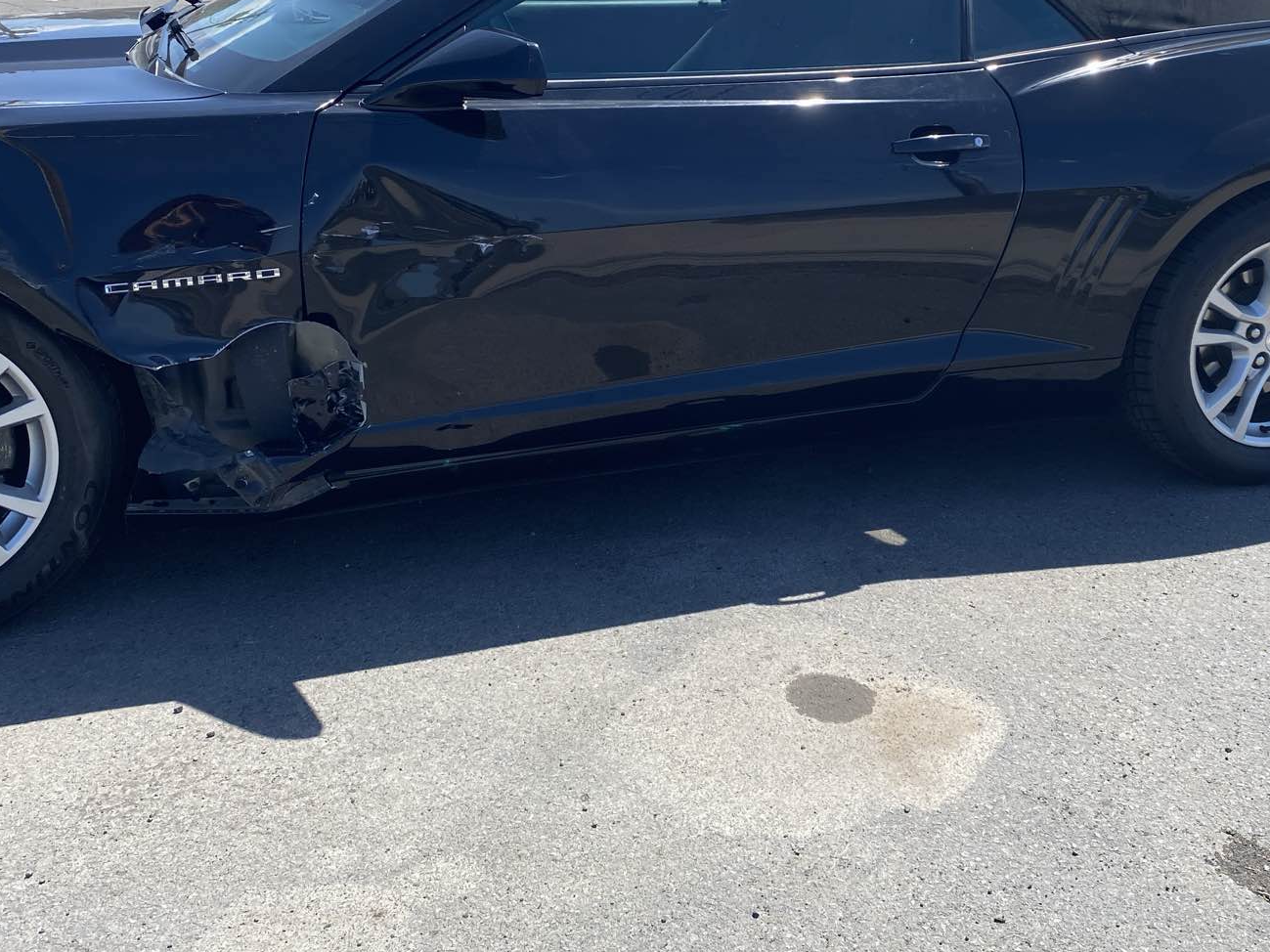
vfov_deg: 34.7
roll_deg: -1.5
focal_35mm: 41
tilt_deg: -15.4
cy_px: 297
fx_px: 1504
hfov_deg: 45.5
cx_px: 777
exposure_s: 1/1754
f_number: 1.8
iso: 32
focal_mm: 4.25
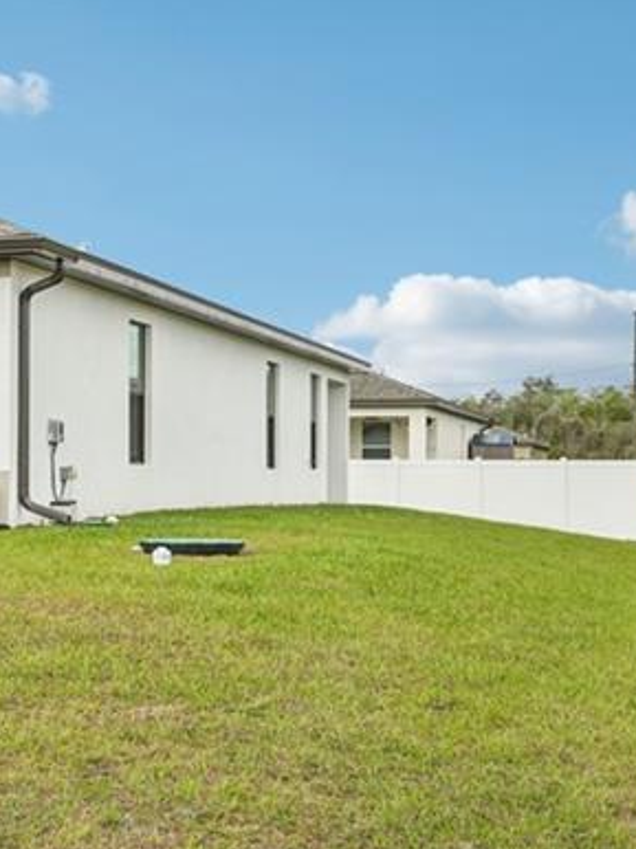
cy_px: 460
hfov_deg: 18.7
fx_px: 1815
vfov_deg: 26.3
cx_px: -145
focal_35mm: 74
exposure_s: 1/1250
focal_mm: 29
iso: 400
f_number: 8
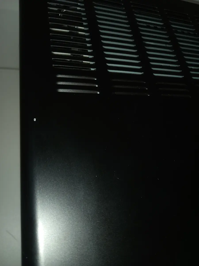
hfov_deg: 54.9
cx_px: 100
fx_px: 192
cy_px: 133
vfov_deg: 69.4
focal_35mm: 25
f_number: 2
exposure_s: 1/33.3
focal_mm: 4.6
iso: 50
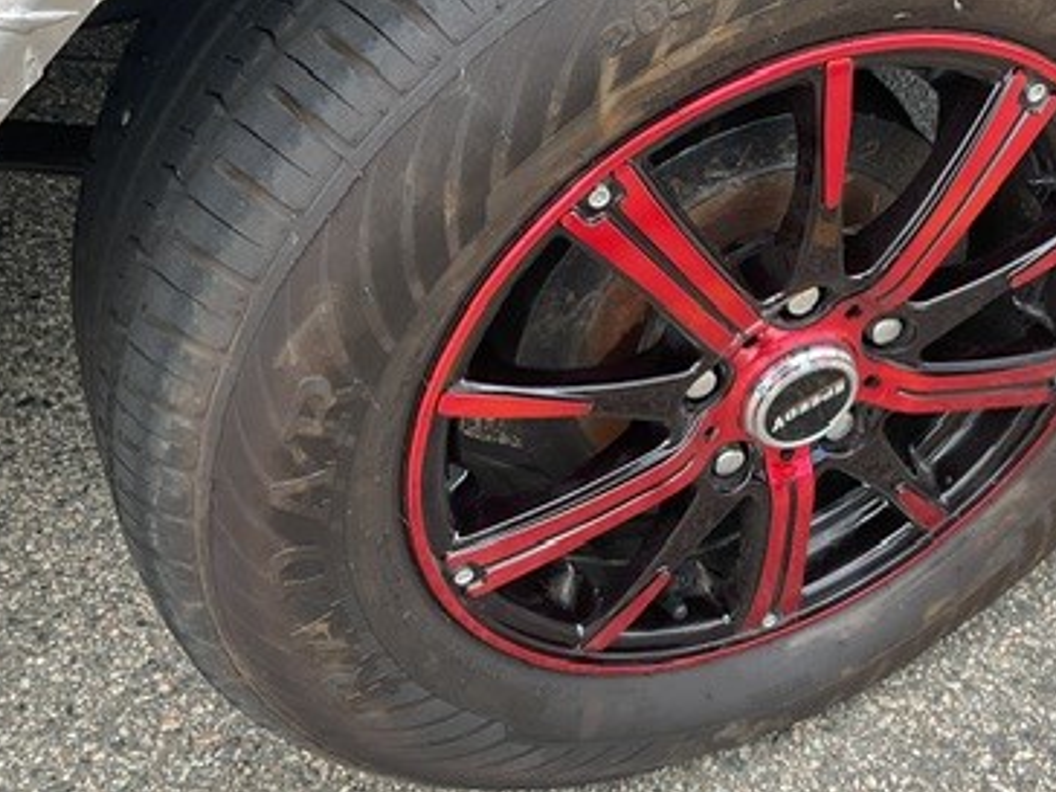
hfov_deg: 36.9
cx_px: 746
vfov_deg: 28.5
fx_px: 1556
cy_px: 308
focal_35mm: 51
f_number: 1.8
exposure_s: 1/200
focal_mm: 3
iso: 16
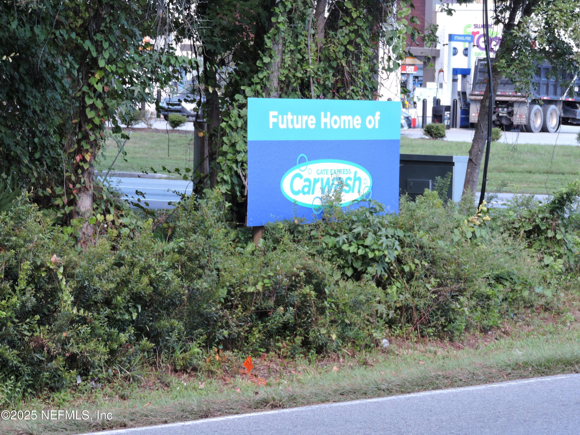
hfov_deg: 13.6
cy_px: 218
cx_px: 290
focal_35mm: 145
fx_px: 2430
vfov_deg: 10.2
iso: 250
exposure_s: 1/125
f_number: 4.4
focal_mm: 25.9
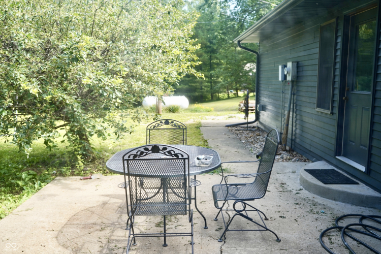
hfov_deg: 57.2
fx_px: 349
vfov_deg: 40.0
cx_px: 190
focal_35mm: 33
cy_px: 127
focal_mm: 33
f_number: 4
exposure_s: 1/160
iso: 200
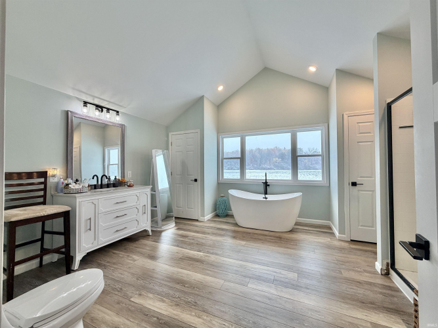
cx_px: 219
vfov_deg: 85.7
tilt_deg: +0.9
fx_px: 177
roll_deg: +0.5
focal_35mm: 14
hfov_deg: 102.1
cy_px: 164
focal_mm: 2.22
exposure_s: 1/120
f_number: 2.2
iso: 80
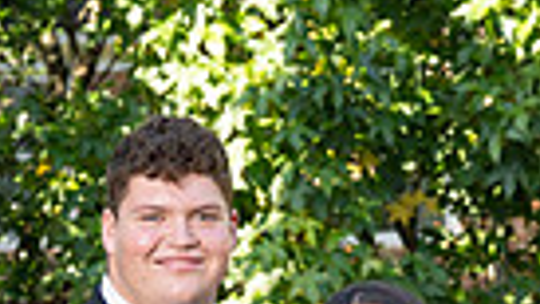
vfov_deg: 4.7
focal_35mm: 252
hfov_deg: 8.6
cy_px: 790
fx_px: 3608
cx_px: 288
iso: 400
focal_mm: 73
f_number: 5.6
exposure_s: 1/200
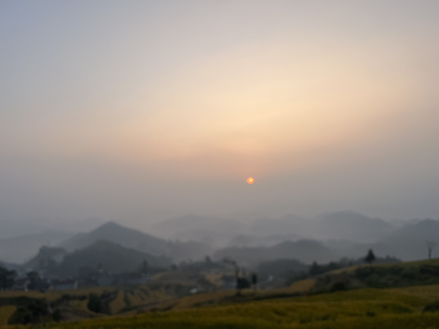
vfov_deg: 53.1
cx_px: 220
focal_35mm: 26
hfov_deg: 67.3
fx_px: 330
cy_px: 164
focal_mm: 5.7
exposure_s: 1/1621
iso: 50
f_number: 1.5
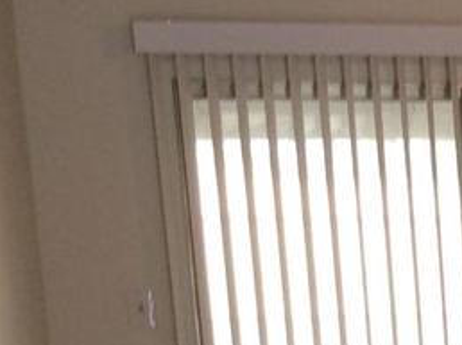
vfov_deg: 11.1
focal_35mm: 127
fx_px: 1693
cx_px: 757
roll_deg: +1.8
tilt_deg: -10.3
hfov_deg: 14.2
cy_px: 554
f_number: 2.4
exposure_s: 1/24
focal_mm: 3.3
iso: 50
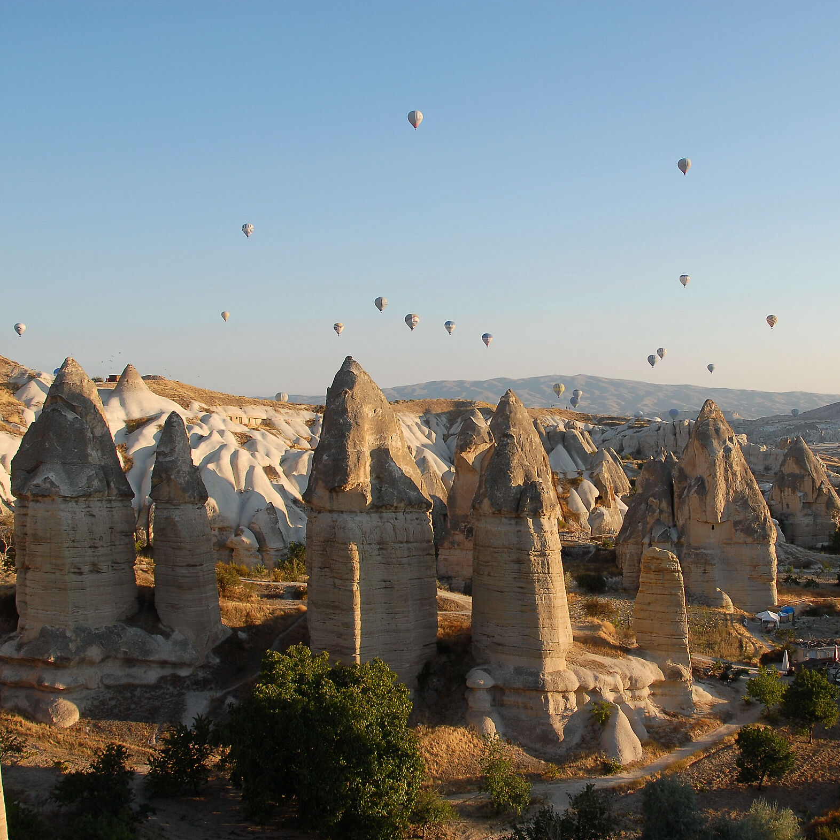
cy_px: 427
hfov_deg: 42.5
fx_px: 1071
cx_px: 521
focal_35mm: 39
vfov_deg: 42.8
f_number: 5.6
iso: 100
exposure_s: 1/250
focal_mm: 20
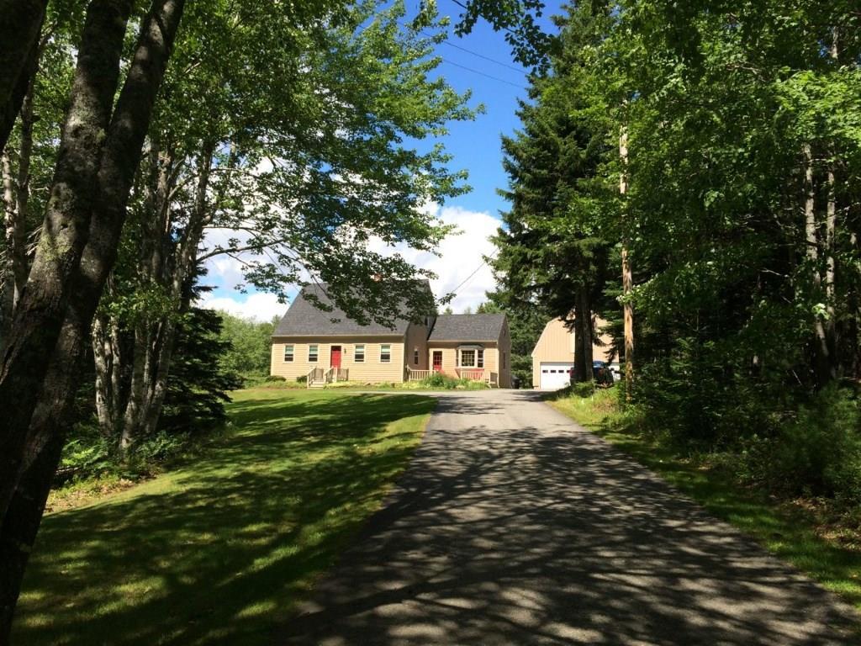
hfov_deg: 61.7
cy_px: 323
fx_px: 721
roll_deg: -1.2
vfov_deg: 48.2
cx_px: 430
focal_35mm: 29
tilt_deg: +4.9
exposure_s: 1/1208
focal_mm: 4.15
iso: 32
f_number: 2.2
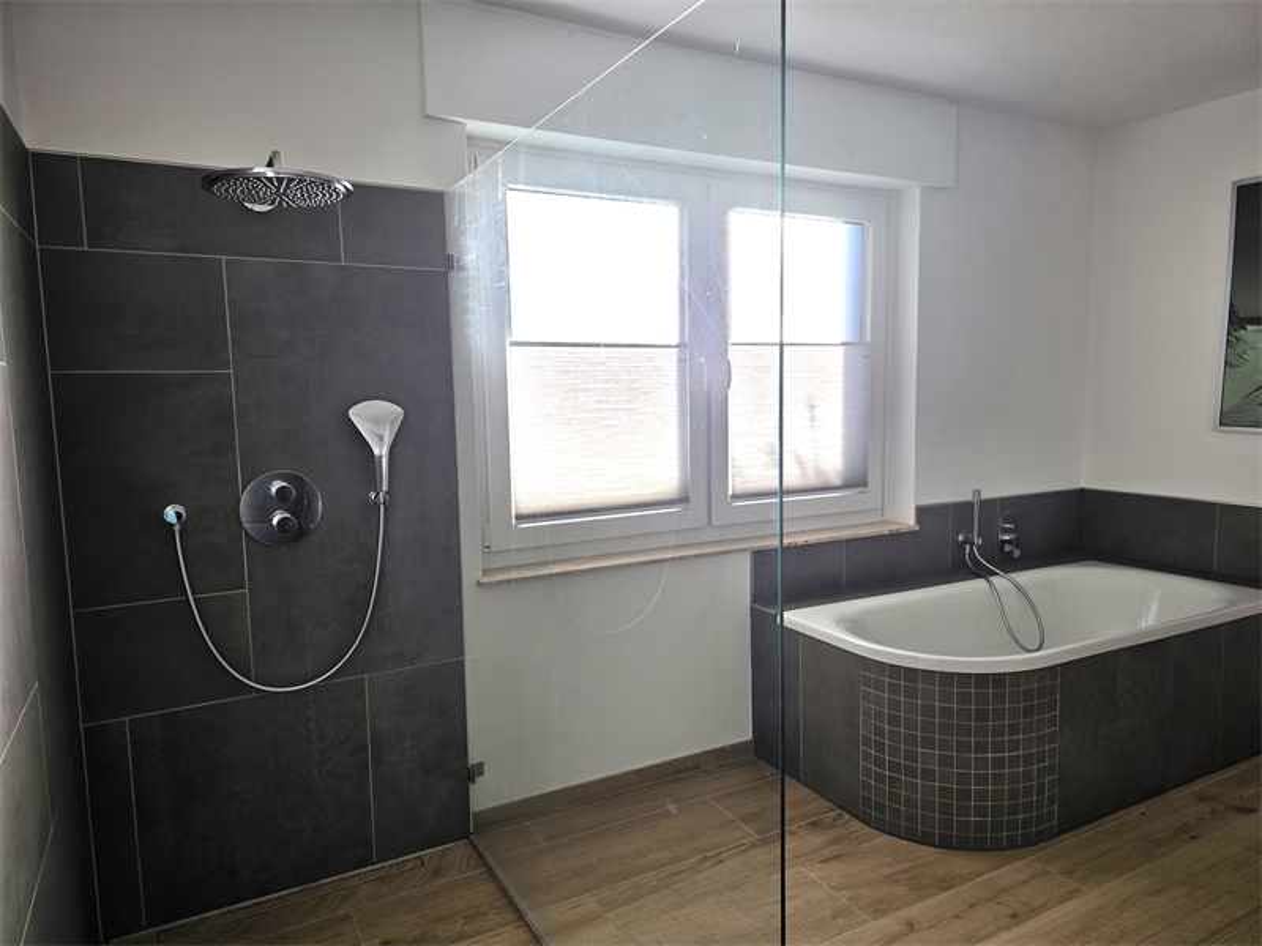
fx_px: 839
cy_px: 473
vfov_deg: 58.9
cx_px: 631
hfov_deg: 73.9
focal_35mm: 23
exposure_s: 1/180
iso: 12
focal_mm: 6.3
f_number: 1.7
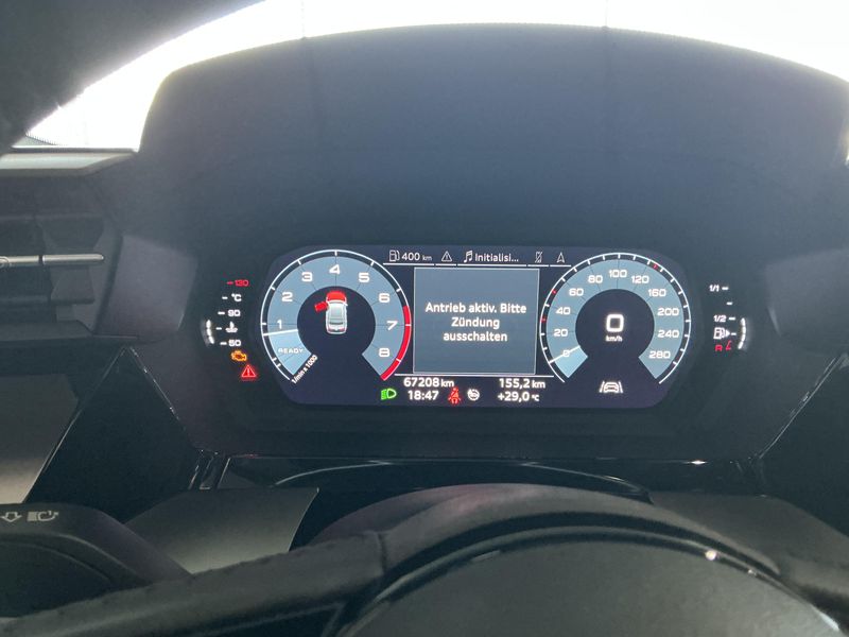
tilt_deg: -17.4
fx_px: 687
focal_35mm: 28
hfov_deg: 63.4
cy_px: 318
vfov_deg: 49.7
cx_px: 424
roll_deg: +0.4
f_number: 1.8
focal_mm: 3
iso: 320
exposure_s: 1/56
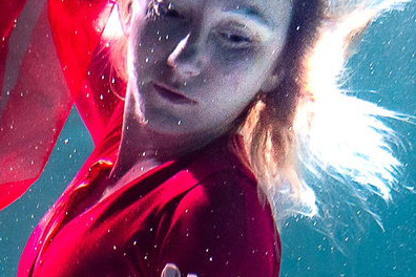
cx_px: 180
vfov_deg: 8.7
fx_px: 1791
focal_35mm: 155
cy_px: 342
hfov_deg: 13.2
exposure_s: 1/320
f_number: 4
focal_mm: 24
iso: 800
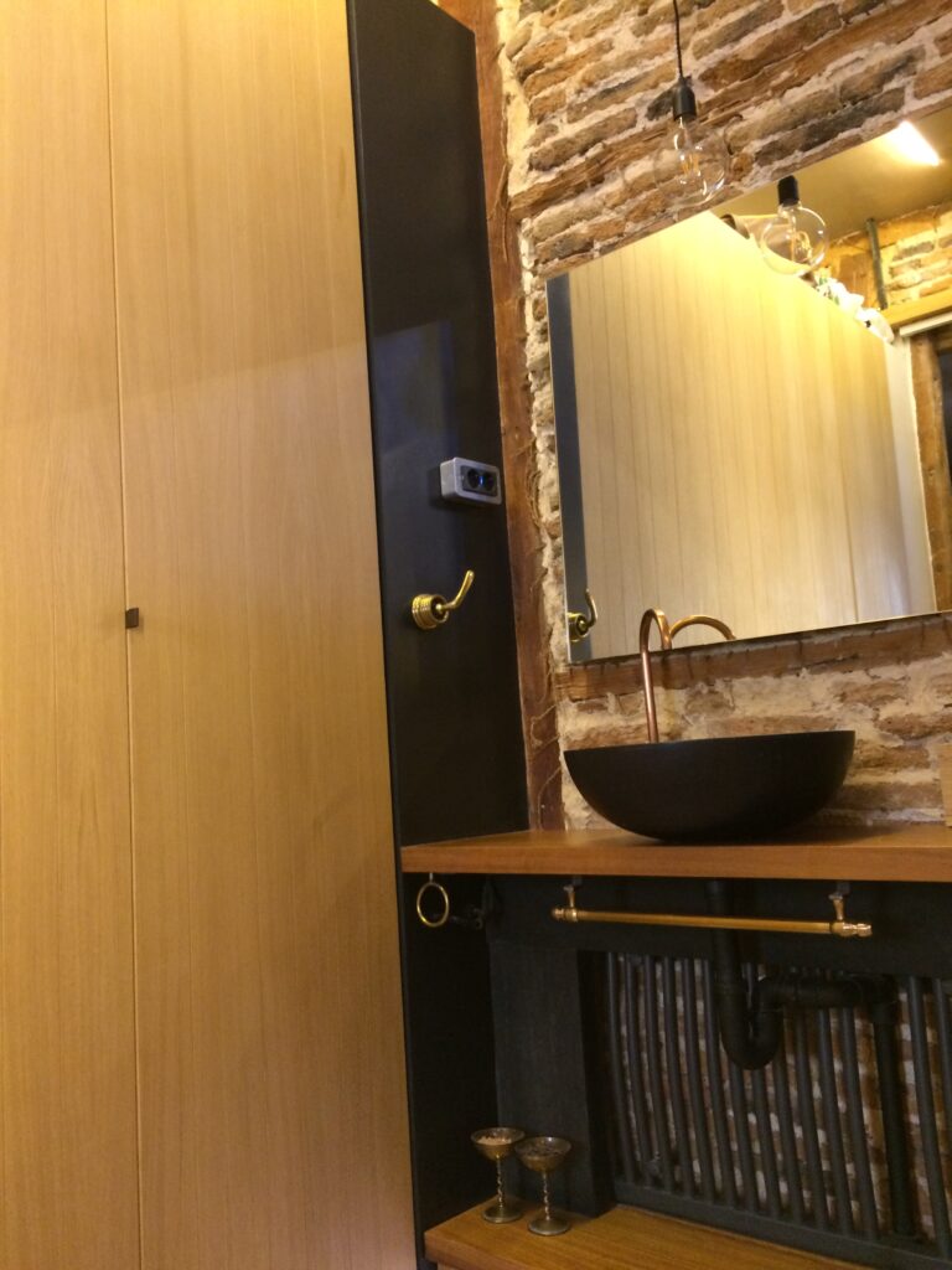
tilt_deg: +4.6
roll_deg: +4.6
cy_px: 635
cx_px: 476
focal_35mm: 29
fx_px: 1063
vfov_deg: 61.7
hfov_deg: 48.2
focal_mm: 4.15
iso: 320
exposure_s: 1/20
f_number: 2.2
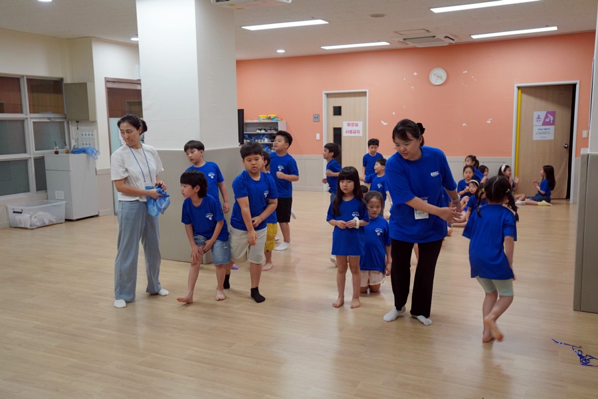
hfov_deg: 54.4
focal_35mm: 35
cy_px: 200
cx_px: 299
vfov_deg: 37.9
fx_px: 581
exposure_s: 1/160
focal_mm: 35
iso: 1250
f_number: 4
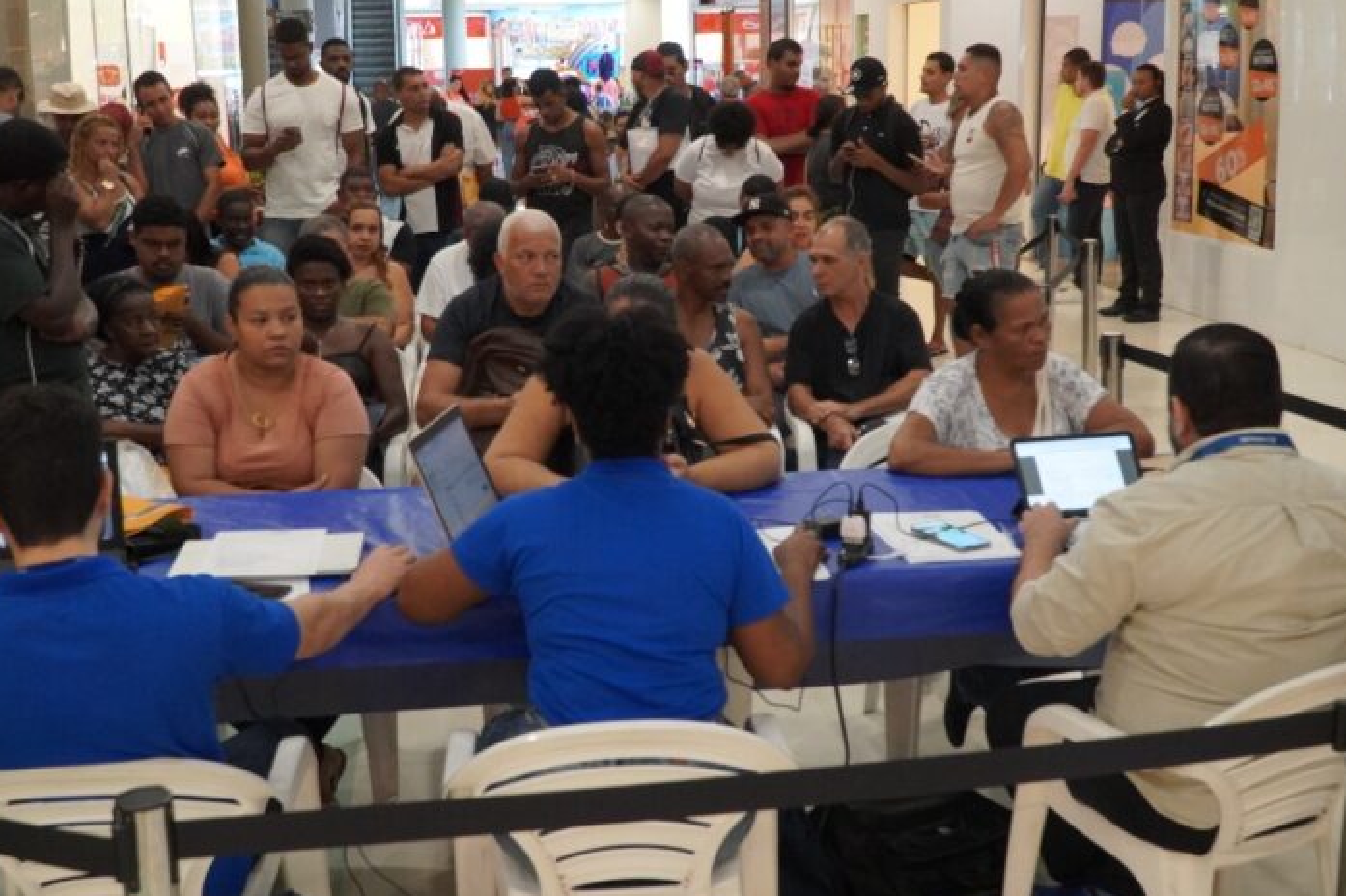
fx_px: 1479
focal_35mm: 40
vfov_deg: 33.7
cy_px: 413
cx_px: 633
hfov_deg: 48.9
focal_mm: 23
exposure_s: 1/80
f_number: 5.6
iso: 3200
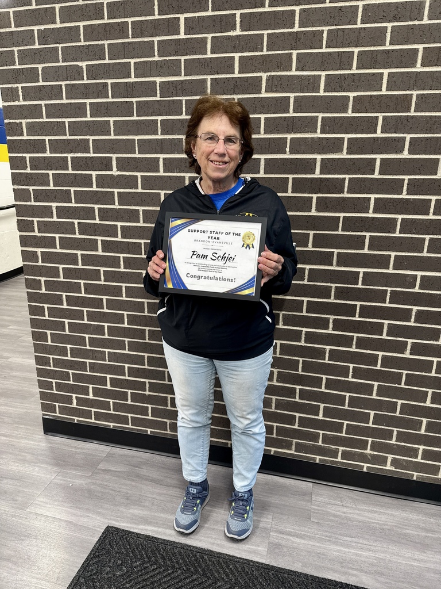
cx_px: 220
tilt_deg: -16.6
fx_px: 408
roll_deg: -0.4
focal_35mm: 24
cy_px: 294
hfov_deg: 56.8
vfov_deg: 71.6
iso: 200
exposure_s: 1/60
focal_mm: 6.76
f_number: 1.78
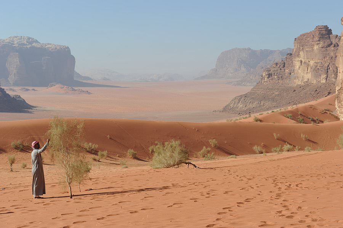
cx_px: 172
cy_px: 114
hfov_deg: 28.9
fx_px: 667
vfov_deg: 19.4
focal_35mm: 70
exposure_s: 1/400
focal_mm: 70
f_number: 10
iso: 200
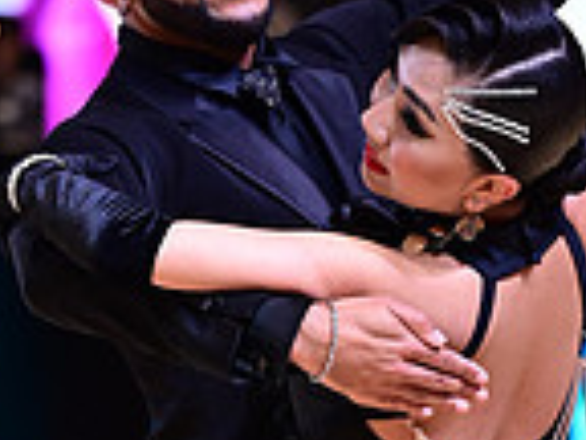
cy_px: 705
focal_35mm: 399
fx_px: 6755
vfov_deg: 3.7
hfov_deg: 5.0
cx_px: 427
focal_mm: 103
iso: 2000
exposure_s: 1/640
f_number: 2.8
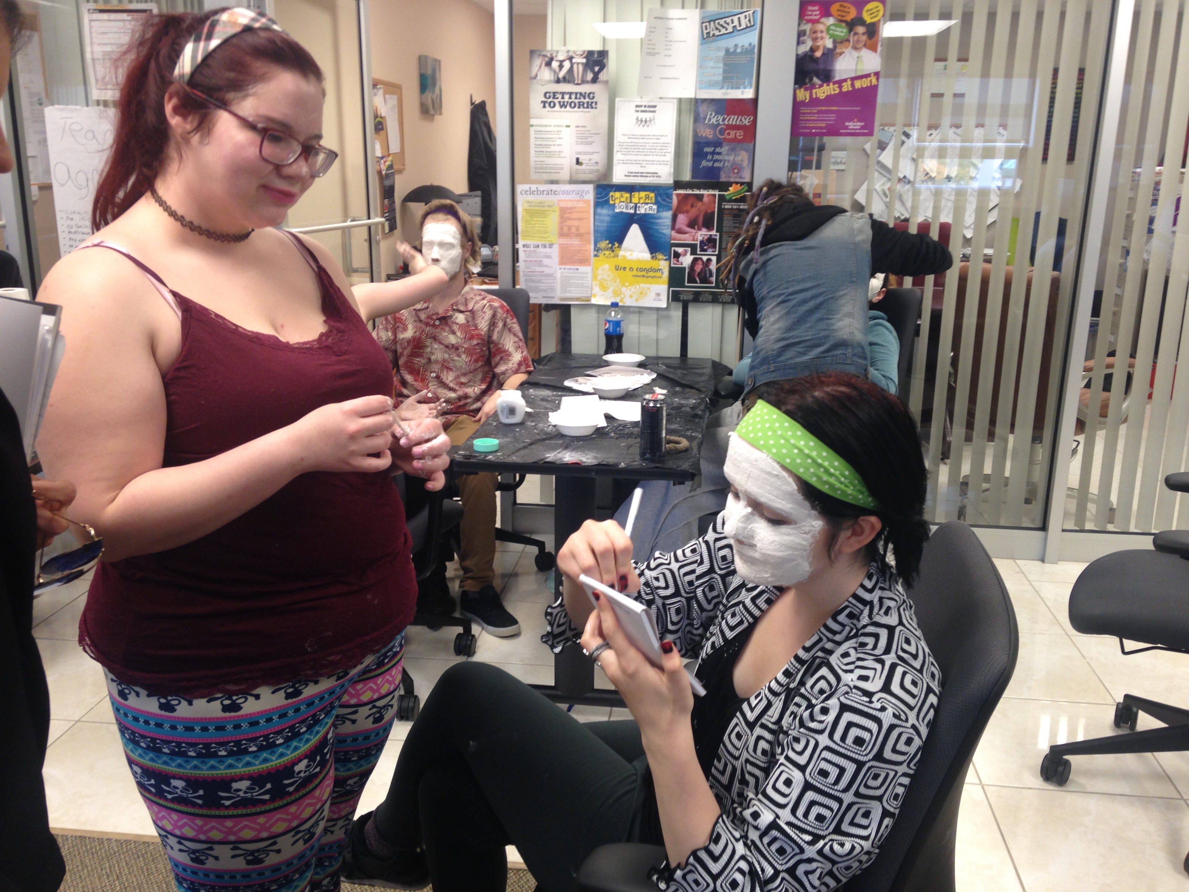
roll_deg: +0.0
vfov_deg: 42.9
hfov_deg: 55.4
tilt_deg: -15.4
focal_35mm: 33
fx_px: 1133
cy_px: 446
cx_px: 594
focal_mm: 4.12
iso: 50
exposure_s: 1/20
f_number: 2.4
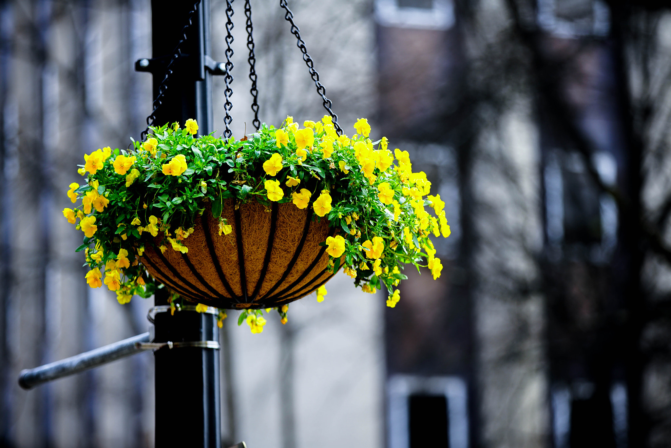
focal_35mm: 160
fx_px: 2982
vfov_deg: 8.6
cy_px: 224
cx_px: 336
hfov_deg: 12.8
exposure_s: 1/250
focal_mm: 160
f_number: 2.8
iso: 100
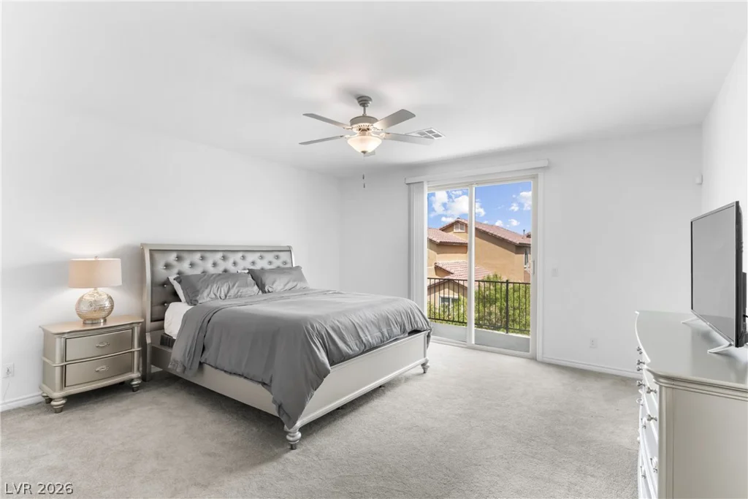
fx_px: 353
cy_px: 250
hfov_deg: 93.3
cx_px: 374
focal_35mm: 17
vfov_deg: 70.5
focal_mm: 17
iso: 400
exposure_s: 1/13
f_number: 8
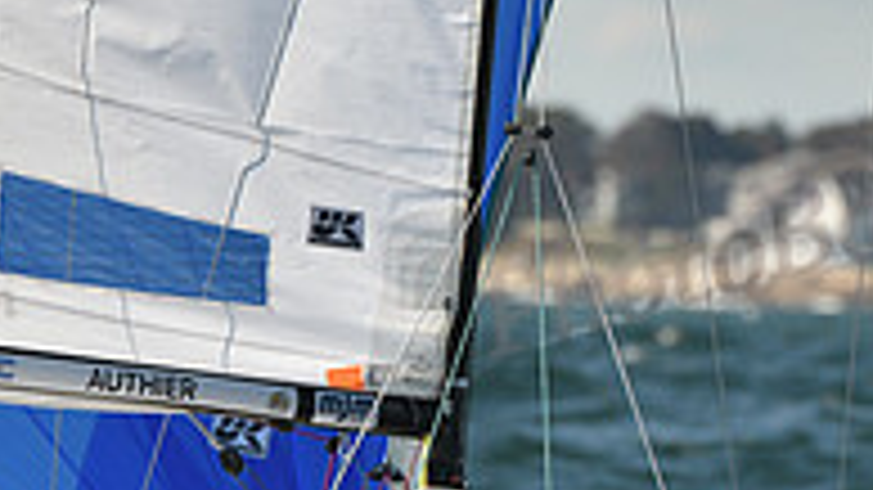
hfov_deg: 1.7
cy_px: 537
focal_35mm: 1253
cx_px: 252
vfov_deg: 1.0
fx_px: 28997
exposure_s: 1/1250
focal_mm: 400
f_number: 7.1
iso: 250
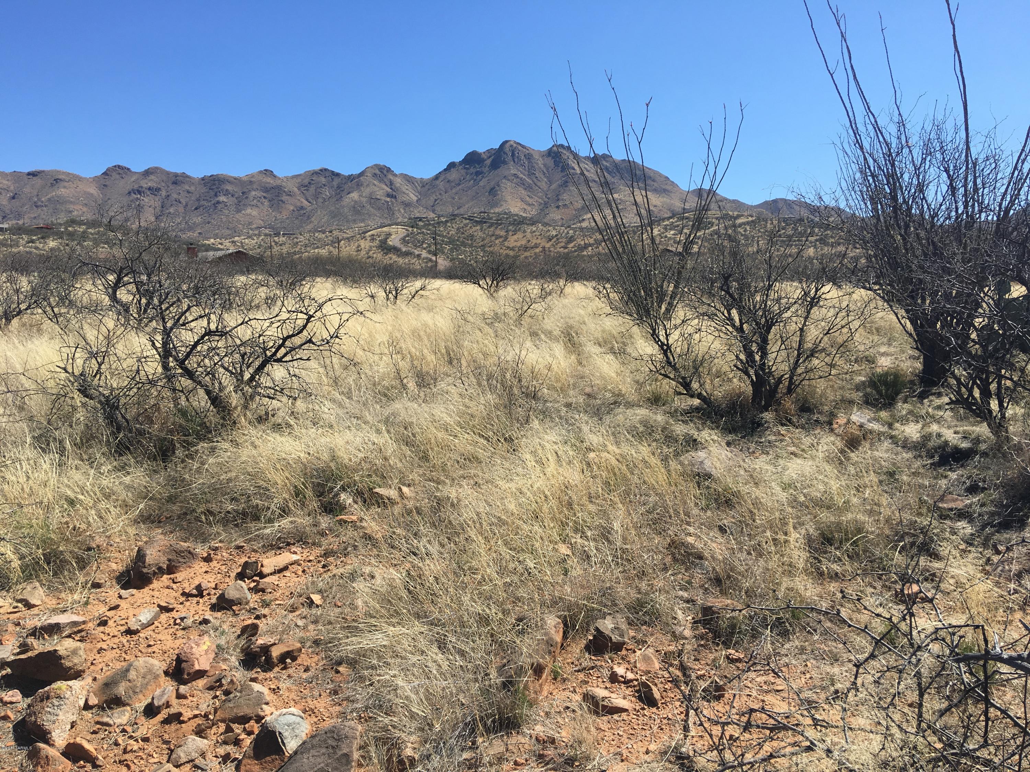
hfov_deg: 61.7
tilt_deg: -5.6
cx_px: 515
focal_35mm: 29
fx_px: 863
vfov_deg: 48.2
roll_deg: +0.5
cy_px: 386
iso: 25
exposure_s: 1/1672
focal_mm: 4.15
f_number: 2.2
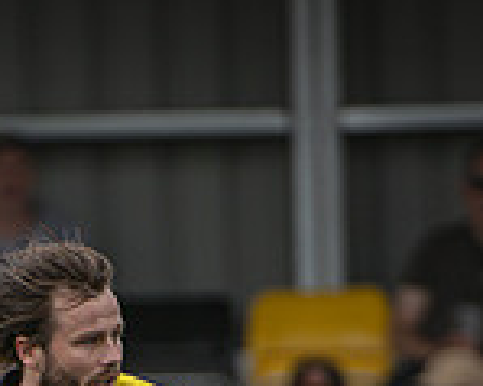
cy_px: 717
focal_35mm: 1705
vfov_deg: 0.9
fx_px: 24357
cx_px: 44
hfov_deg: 1.1
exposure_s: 1/1600
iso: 400
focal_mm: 400
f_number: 4
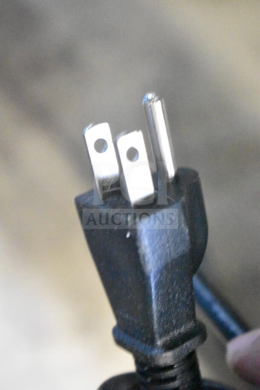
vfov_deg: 24.6
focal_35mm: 82
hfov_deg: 16.6
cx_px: 130
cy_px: 195
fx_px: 893
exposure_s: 1/80
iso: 25600
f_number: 5.6
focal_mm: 55
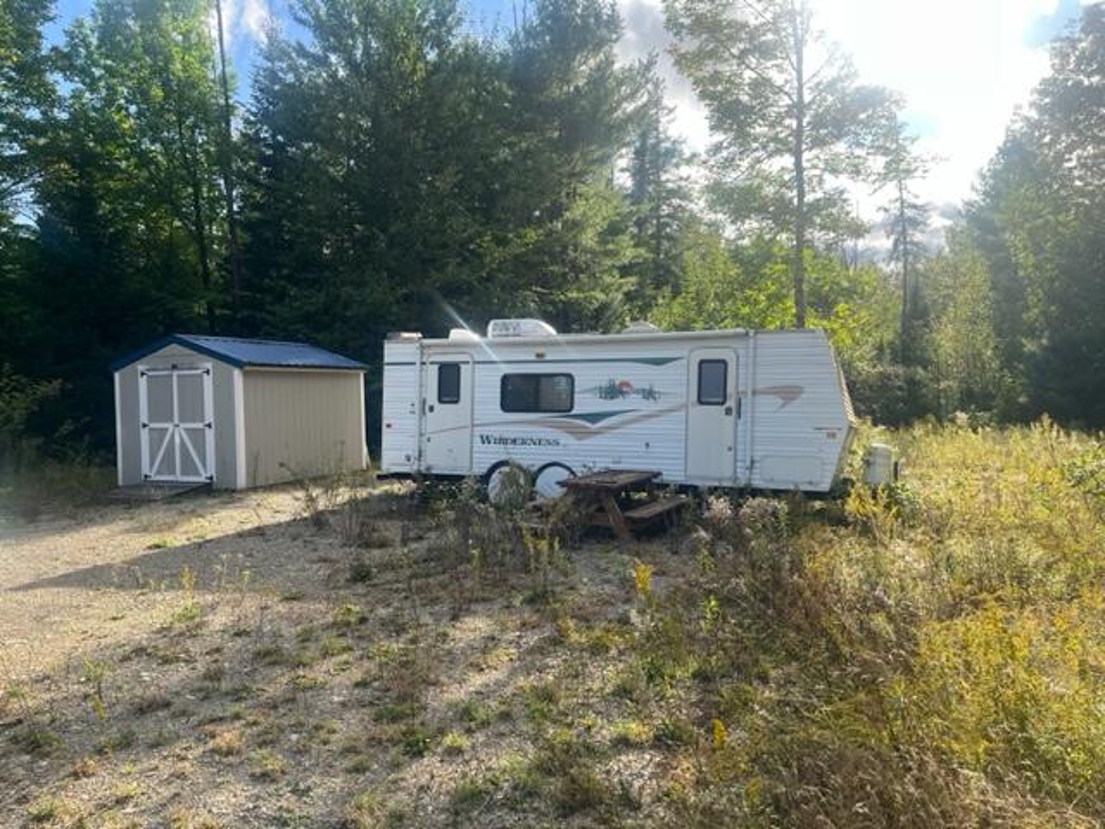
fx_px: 830
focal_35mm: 26
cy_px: 414
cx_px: 552
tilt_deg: -2.0
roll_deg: +0.2
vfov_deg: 53.1
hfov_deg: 67.3
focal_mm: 5.1
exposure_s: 1/1163
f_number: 1.6
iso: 50
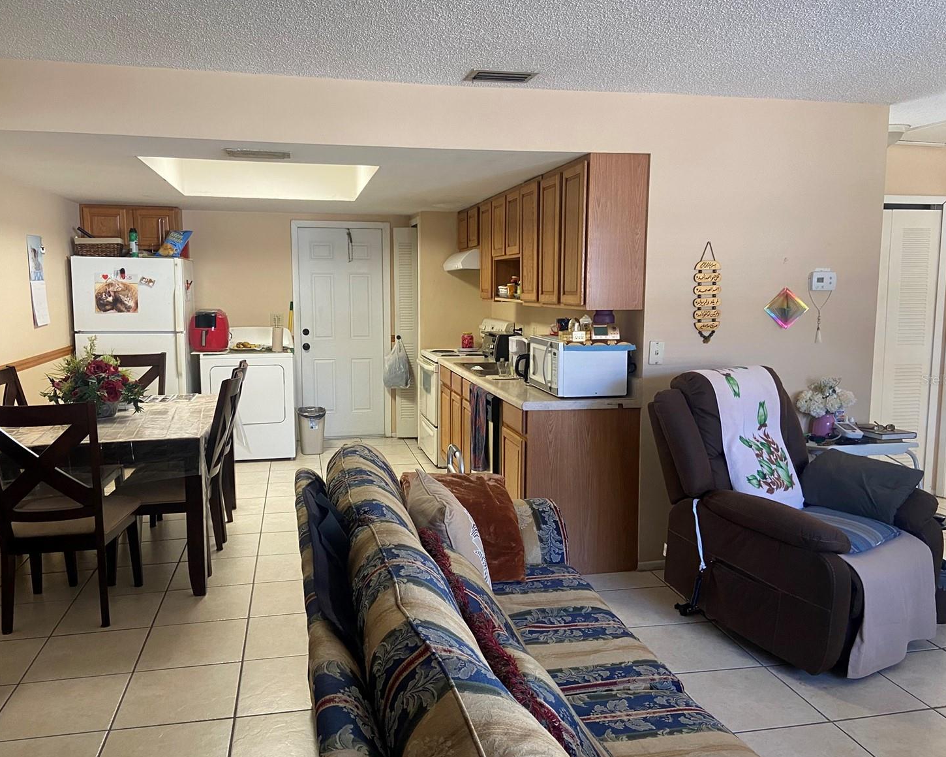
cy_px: 379
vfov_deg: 51.5
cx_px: 461
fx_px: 784
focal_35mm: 28
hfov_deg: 62.2
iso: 160
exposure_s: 1/60
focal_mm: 4.25
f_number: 1.8
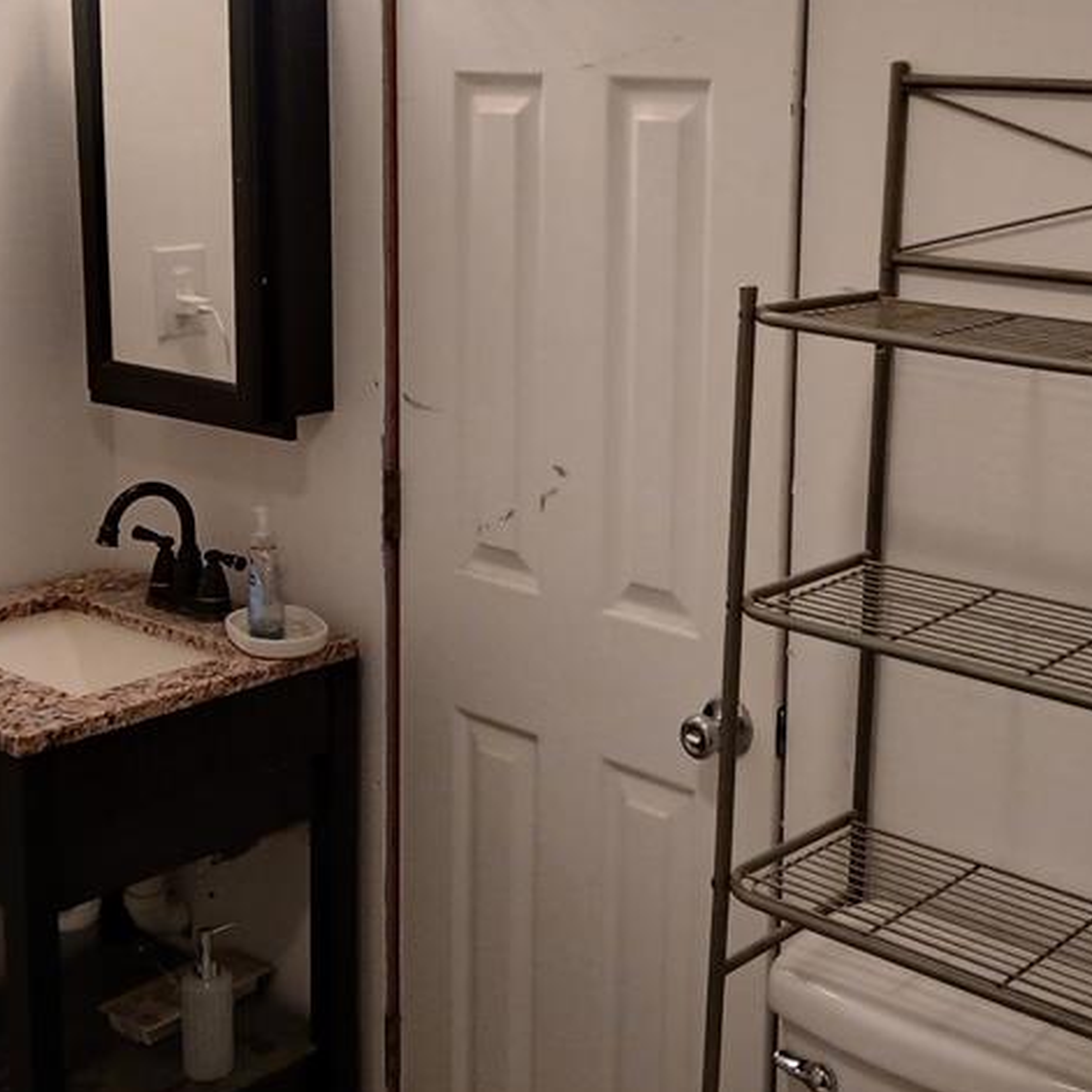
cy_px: 383
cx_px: 640
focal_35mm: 50
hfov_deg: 33.9
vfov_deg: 33.8
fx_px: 1785
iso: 100
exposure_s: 1/60
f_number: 1.8
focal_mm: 3.98
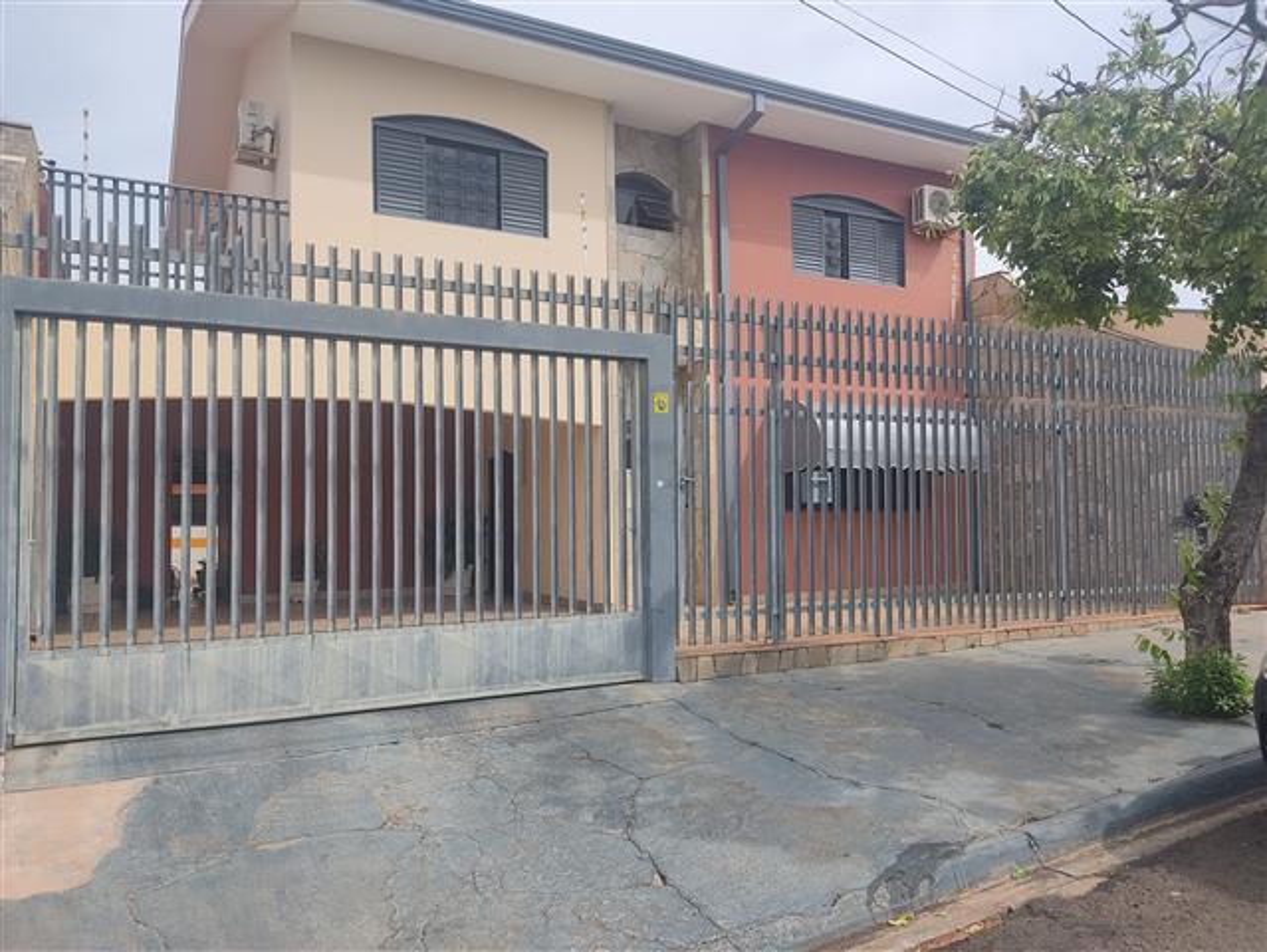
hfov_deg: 67.3
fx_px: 952
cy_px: 476
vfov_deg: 53.1
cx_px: 634
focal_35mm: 26
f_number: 1.79
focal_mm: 4.74
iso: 100
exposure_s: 1/891
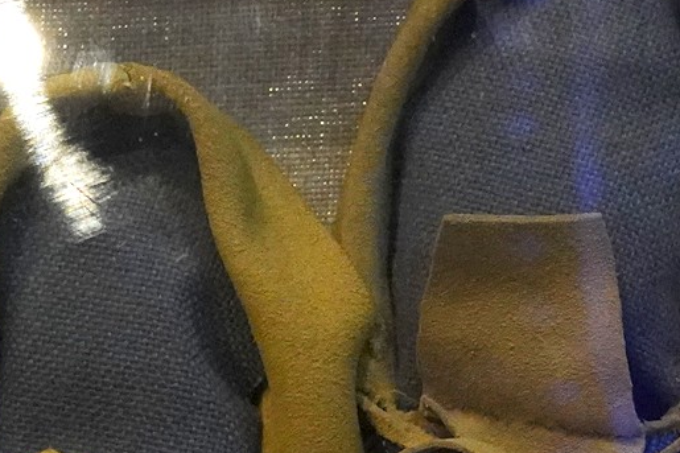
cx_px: 713
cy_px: 545
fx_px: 2568
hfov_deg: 14.8
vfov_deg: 9.9
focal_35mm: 136
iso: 8000
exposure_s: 1/100
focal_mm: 35
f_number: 5.6
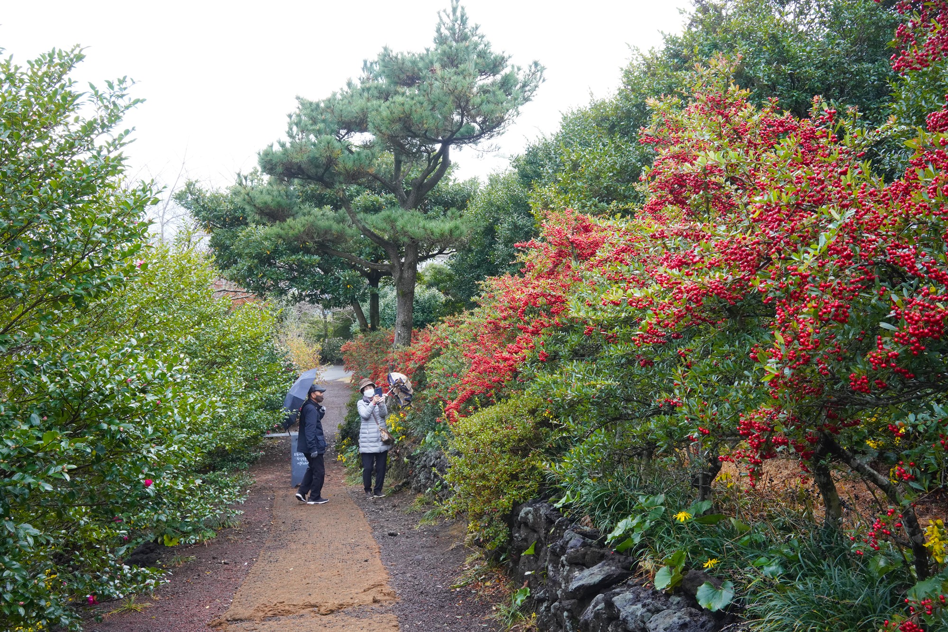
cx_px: 474
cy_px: 316
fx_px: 922
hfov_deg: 54.4
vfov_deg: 37.9
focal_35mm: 35
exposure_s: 1/100
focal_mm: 35
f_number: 16
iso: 1600
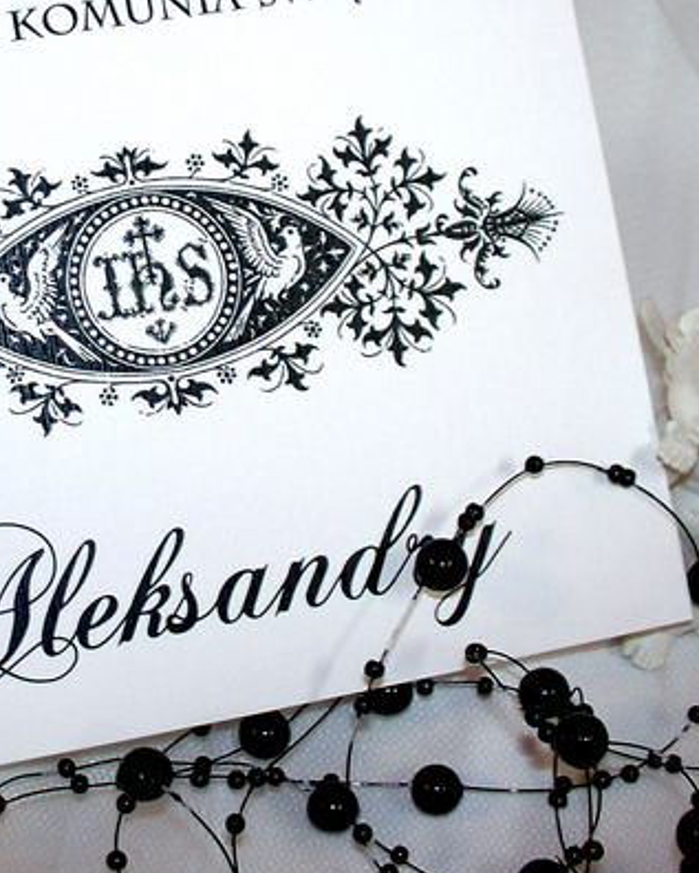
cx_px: 82
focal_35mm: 71
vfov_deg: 26.5
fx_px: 1835
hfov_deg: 21.1
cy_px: 256
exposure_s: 1/30
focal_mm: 7.54
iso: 80
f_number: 2.8
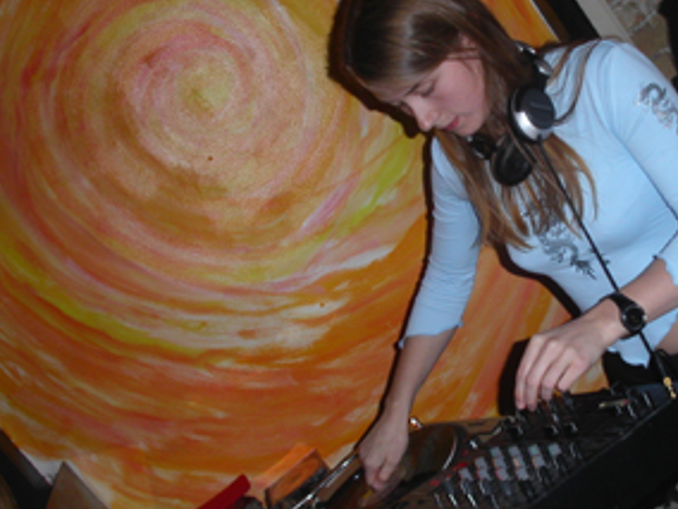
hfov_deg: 35.0
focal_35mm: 54
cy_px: 251
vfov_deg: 27.0
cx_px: 476
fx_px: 1058
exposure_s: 1/30
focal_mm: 7.8
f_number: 2.8
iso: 100
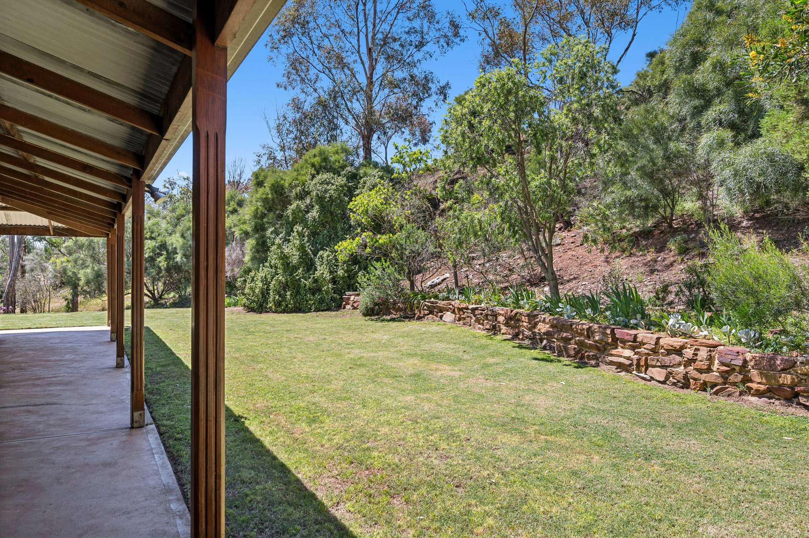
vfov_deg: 54.0
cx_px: 404
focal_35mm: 24
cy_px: 269
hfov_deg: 74.9
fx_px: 528
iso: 200
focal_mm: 23.5
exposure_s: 1/200
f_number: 8
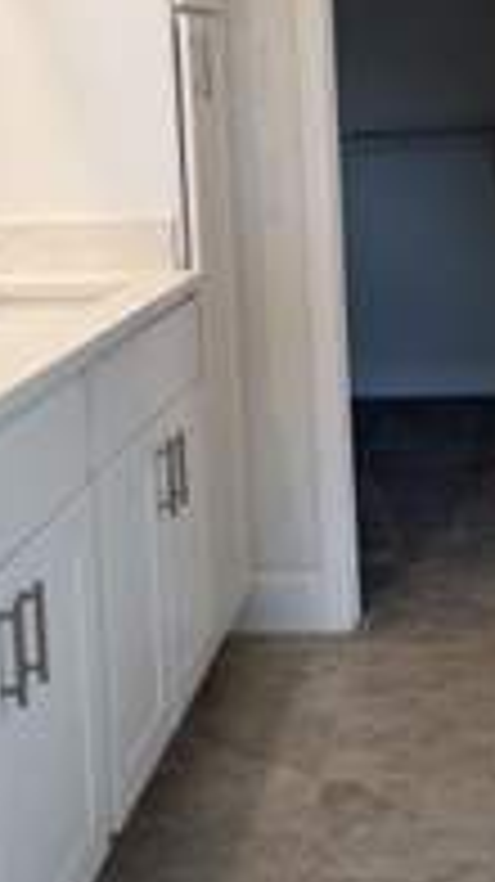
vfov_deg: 32.4
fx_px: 1496
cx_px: 338
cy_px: 250
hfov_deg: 18.7
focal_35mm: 64
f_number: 1.78
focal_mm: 6.76
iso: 125
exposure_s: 1/120
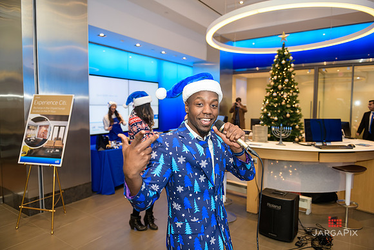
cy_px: 125
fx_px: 249
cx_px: 187
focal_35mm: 24
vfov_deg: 53.2
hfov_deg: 73.7
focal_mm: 24
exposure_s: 1/125
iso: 400
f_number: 3.2
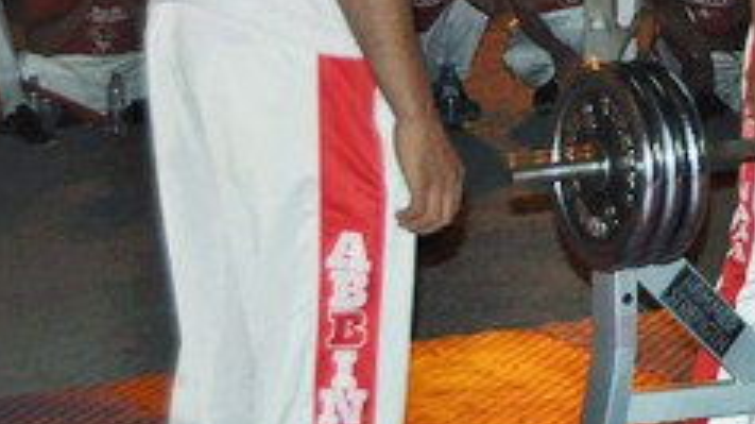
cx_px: 930
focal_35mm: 148
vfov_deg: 8.1
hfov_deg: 14.0
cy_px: -27
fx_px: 2970
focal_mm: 35
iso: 800
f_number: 4.5
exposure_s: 1/60
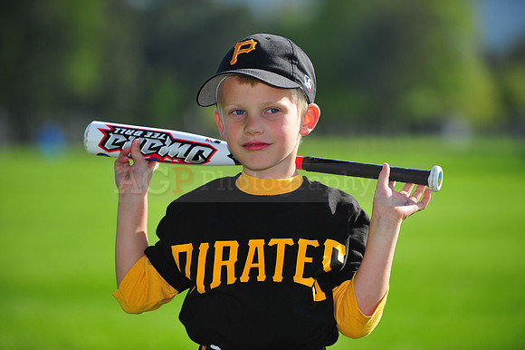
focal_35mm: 175
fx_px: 2551
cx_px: 262
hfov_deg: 11.8
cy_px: 175
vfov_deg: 7.8
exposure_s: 1/1250
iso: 200
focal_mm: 175
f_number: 4
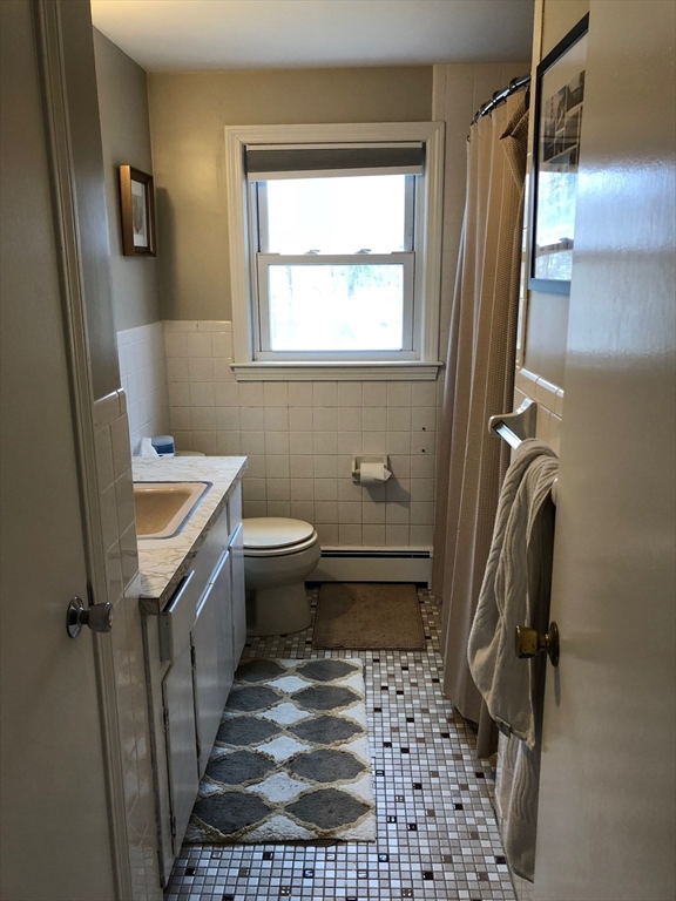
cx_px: 338
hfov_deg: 49.7
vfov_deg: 63.4
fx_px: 729
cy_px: 450
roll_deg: +0.9
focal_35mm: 28
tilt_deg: -13.6
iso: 40
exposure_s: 1/20
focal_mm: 3.99
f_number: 1.8
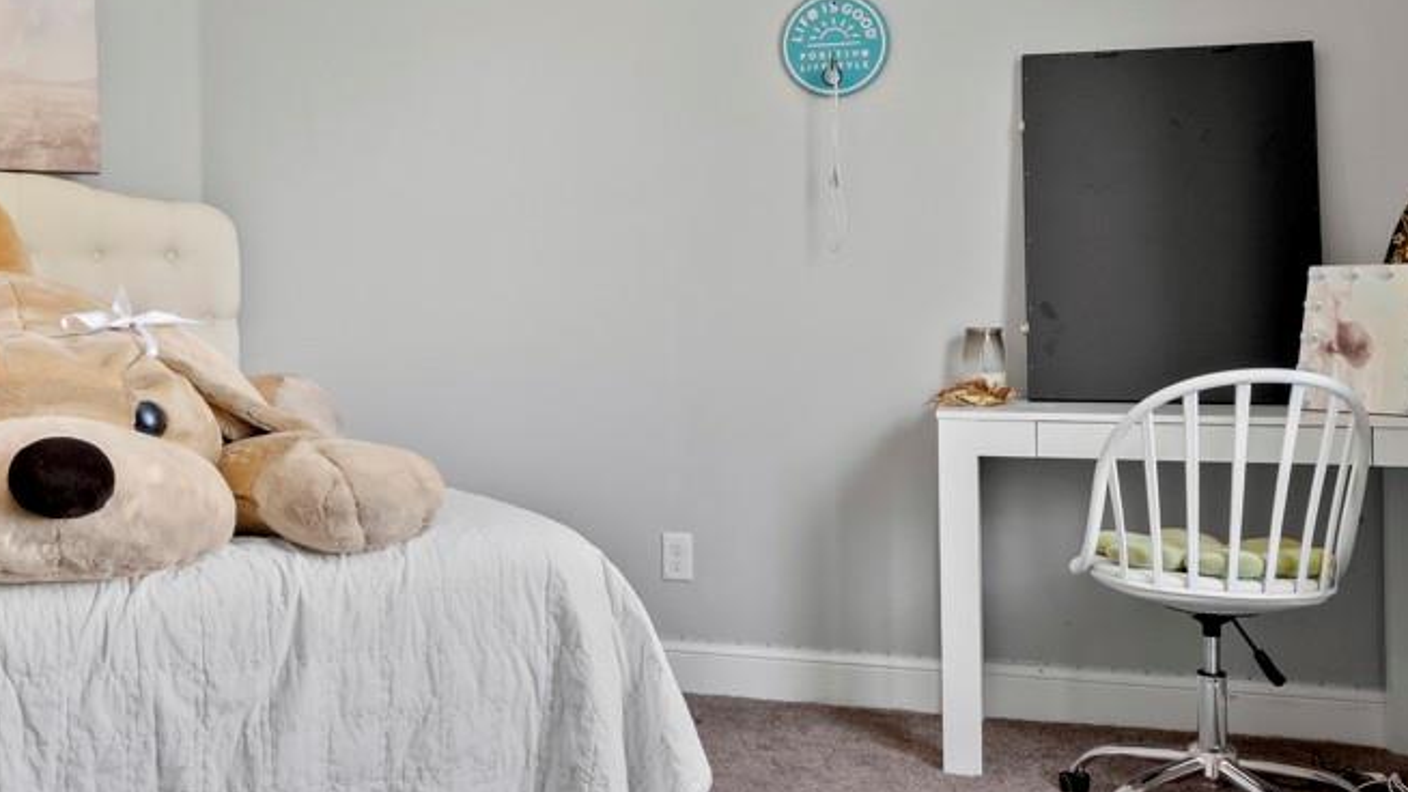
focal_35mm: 41
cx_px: 456
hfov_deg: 48.5
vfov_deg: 29.0
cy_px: 434
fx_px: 1531
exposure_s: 1/5
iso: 800
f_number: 9
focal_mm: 16
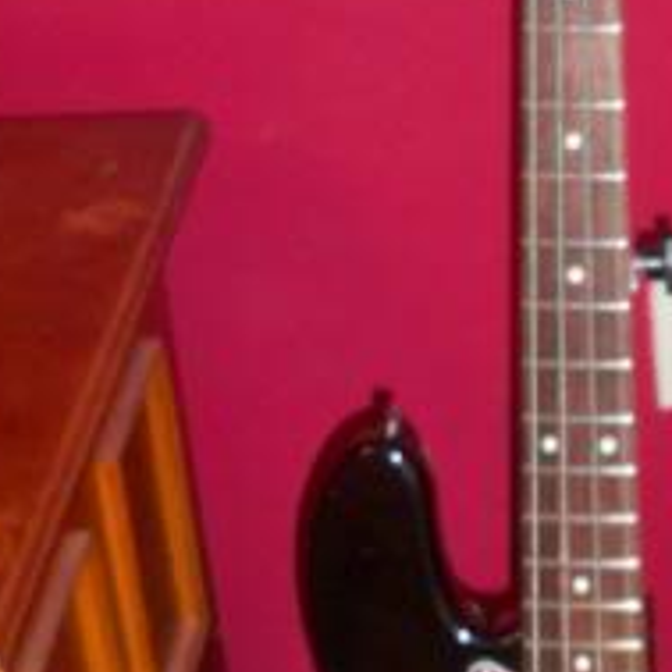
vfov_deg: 13.3
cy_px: 405
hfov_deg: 12.6
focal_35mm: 131
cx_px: 1013
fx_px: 2877
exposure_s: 1/30
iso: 200
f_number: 3.1
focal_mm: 6.3
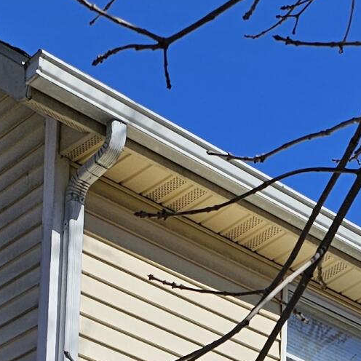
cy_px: 683
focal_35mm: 123
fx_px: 1451
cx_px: 162
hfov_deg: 14.2
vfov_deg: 12.7
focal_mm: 6.3
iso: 10
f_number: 1.7
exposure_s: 1/1521
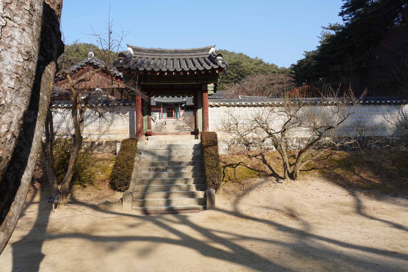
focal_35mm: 28
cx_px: 204
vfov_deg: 46.4
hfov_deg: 65.5
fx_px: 317
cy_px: 136
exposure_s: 1/100
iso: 100
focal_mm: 28
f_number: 10
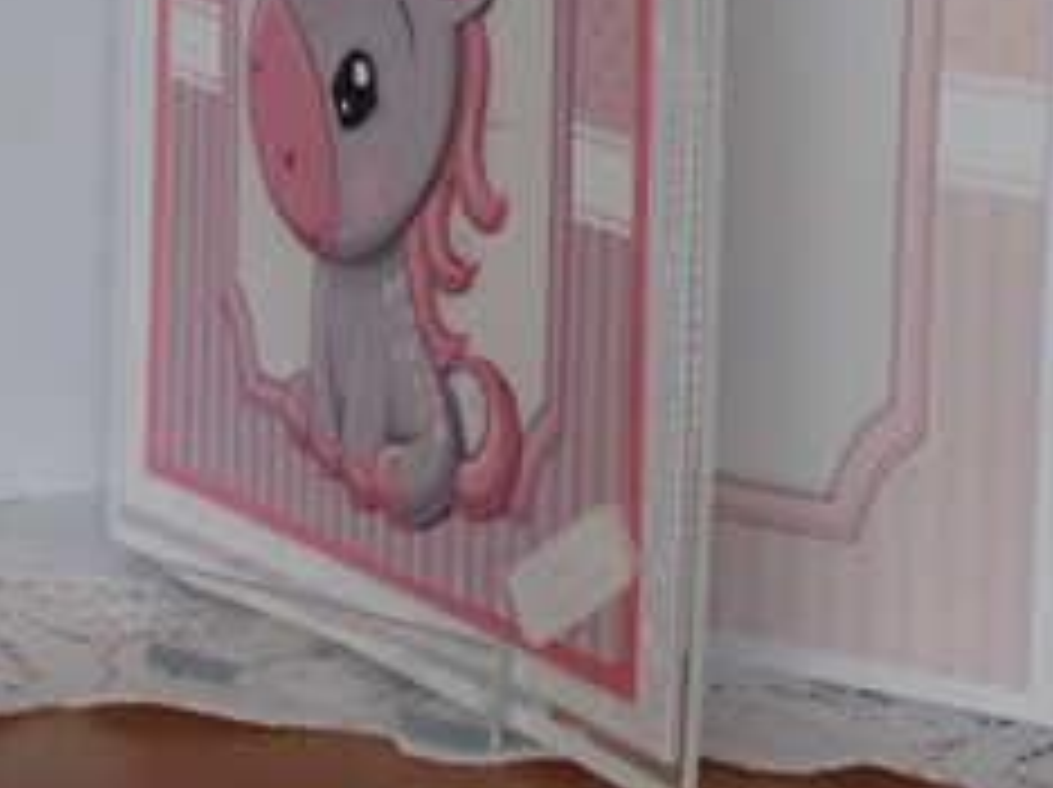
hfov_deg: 9.6
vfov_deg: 7.2
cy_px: 110
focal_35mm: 206
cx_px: 634
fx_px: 6260
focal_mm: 17.5
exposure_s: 1/100
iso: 1600
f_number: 5
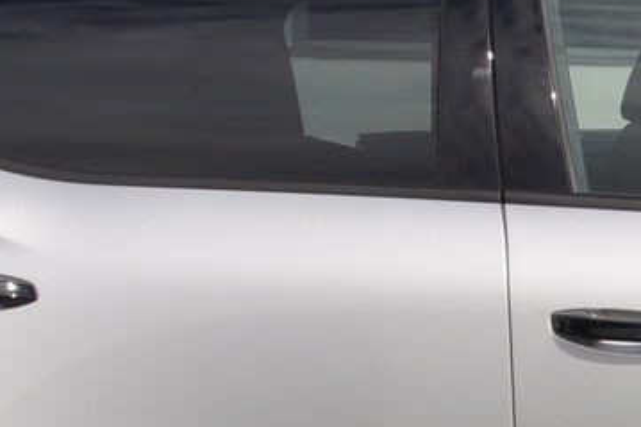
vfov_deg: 4.9
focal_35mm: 281
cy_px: 398
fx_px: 4995
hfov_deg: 7.3
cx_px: 812
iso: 100
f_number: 8
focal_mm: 35
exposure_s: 1/320
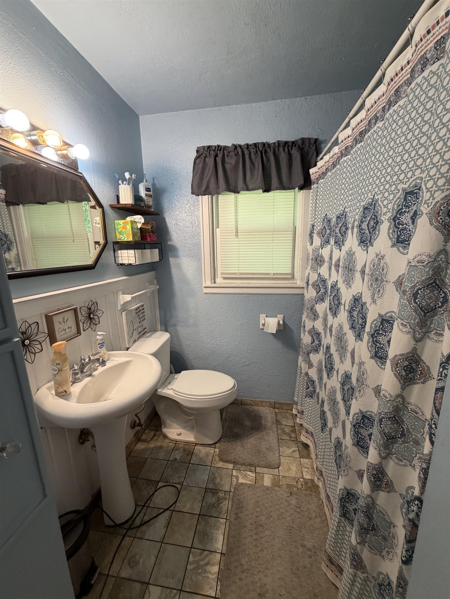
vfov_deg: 102.1
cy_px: 300
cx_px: 225
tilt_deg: -12.6
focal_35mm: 14
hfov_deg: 85.7
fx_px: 243
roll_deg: -0.5
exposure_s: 1/120
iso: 320
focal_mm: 2.22
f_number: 2.2
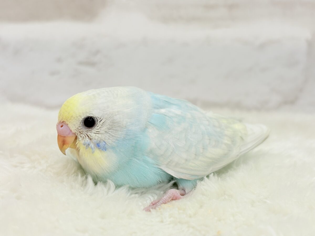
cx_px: 158
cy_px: 118
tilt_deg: -9.2
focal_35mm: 52
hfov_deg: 36.8
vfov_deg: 28.0
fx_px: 473
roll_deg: +0.0
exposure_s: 1/100
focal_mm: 5.96
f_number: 1.6
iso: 64
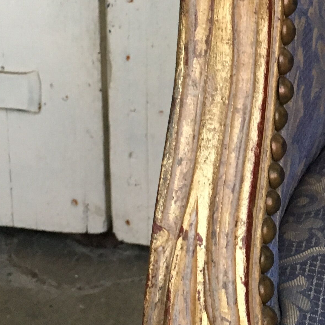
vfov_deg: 19.9
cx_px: 279
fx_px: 924
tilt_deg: -20.6
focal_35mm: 87
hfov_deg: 19.6
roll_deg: -2.3
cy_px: 111
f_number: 2.2
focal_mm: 4.15
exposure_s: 1/33
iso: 200
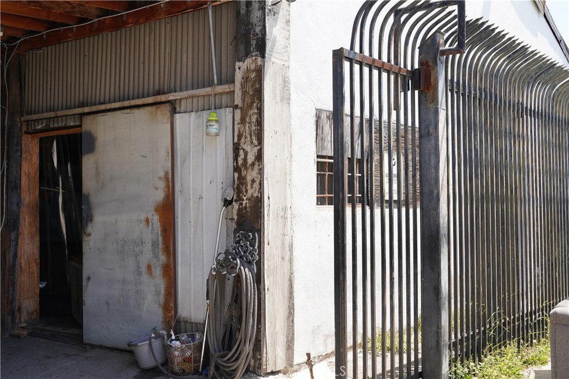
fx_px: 679
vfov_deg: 31.2
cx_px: 284
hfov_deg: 45.4
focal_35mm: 43
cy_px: 190
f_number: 6.3
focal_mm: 29
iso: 100
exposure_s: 1/160
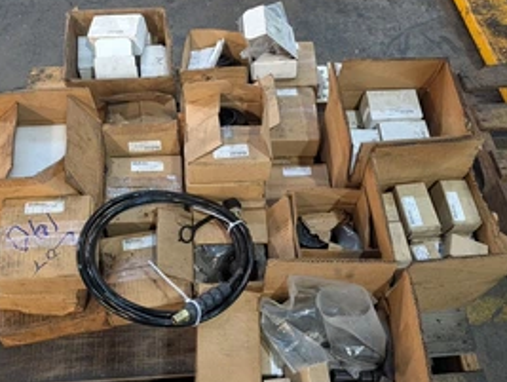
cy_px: 212
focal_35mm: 36
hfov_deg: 51.2
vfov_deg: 39.7
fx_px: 528
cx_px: 279
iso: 1421
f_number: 1.68
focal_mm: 6.9
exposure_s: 1/120
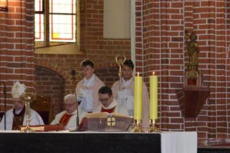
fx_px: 894
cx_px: 175
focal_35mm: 140
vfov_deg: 9.8
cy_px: 128
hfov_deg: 14.6
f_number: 5.3
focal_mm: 46
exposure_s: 1/60
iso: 900
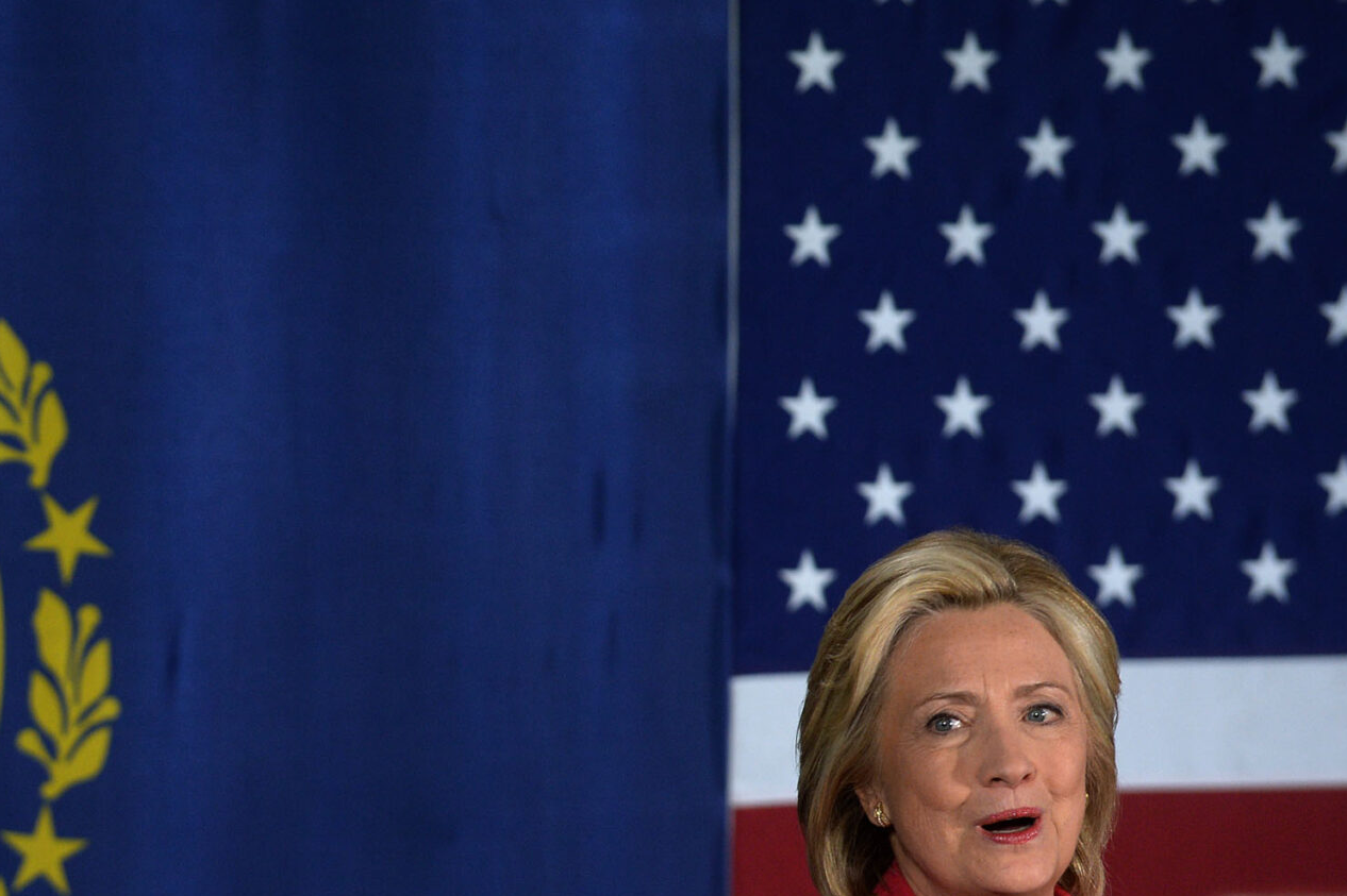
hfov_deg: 5.7
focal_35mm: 364
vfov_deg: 3.8
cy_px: 642
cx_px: 295
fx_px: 13614
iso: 1250
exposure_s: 1/500
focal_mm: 180
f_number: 4.5
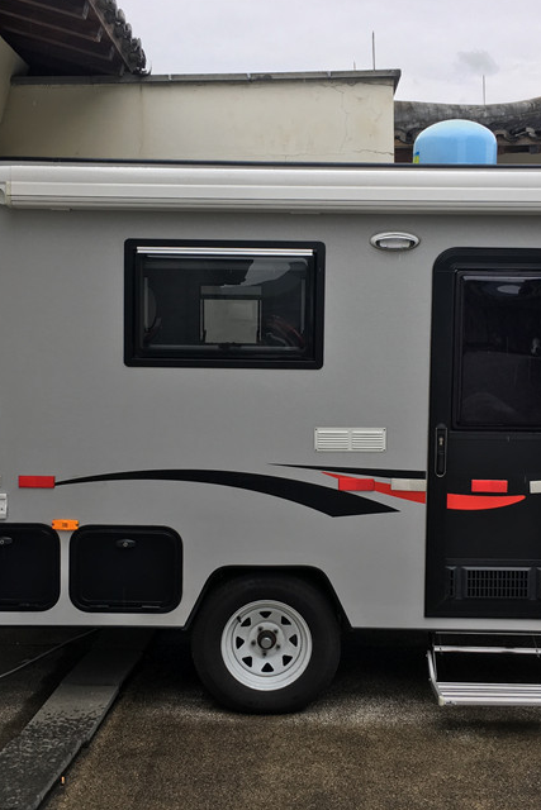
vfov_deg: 47.4
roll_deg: +0.9
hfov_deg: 32.6
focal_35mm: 41
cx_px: 289
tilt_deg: -2.7
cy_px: 405
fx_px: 924
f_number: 2.2
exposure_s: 1/513
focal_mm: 4.15
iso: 25
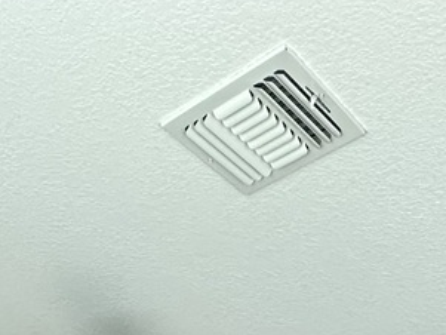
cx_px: 284
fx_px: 864
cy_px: 786
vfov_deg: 14.7
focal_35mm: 67
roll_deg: -1.8
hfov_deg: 28.8
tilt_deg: -0.9
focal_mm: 2.22
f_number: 2.2
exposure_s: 1/120
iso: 250
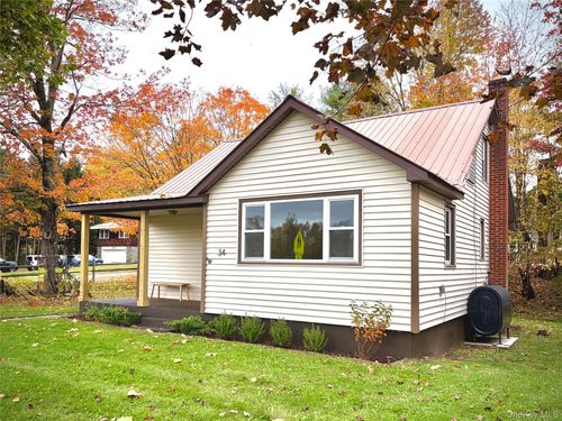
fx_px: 422
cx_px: 281
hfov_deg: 67.3
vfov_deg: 53.1
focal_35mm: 26
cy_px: 210
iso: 50
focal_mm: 5.96
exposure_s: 1/959
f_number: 1.6
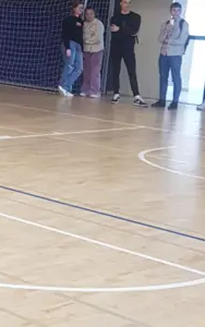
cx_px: -159
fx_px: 839
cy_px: 152
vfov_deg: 22.1
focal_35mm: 94
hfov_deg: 12.7
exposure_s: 1/50
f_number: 1.7
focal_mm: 4.2
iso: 64
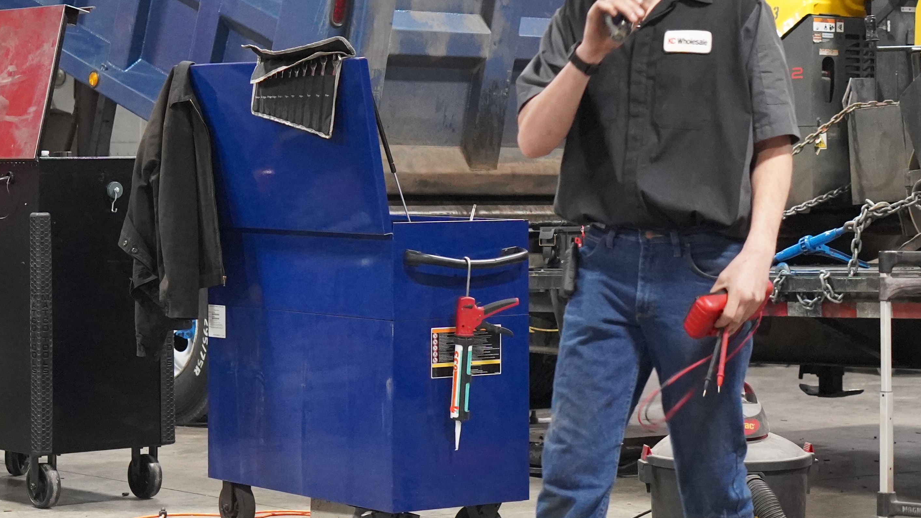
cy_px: 184
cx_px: 364
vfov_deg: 11.1
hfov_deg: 19.6
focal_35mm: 109
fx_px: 2662
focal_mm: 50
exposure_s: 1/160
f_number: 4
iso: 10000
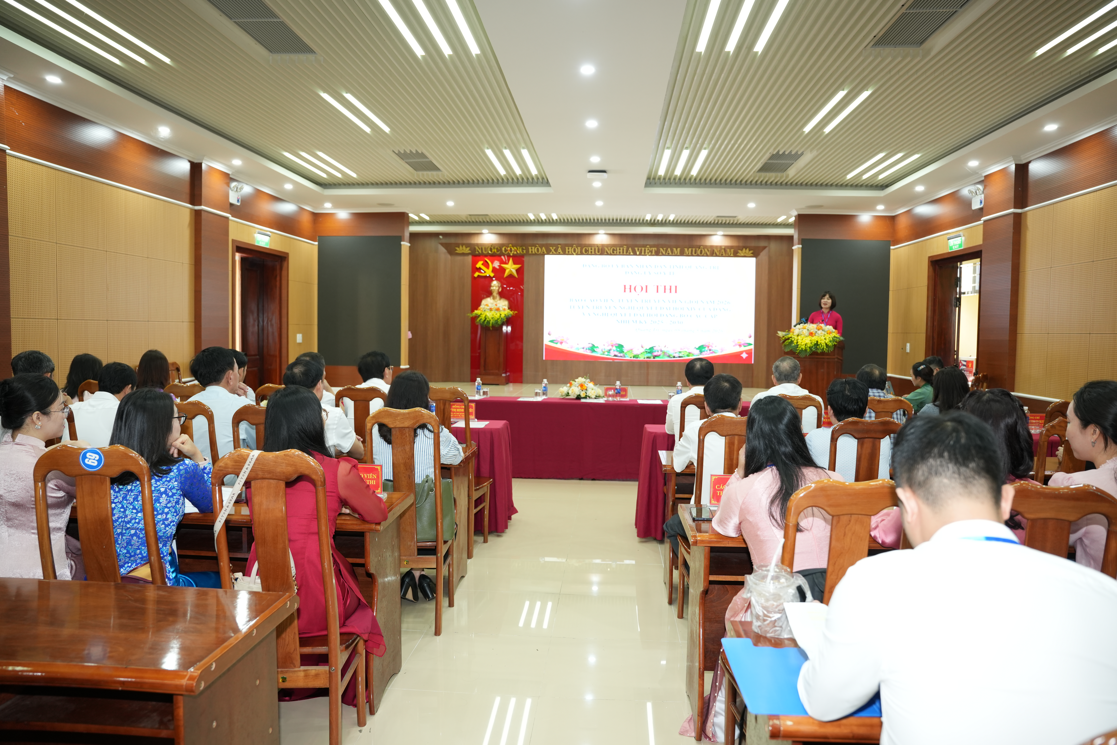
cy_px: 372
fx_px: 745
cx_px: 558
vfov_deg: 53.1
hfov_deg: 73.7
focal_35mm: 24
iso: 800
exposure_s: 1/80
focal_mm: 24
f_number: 3.2
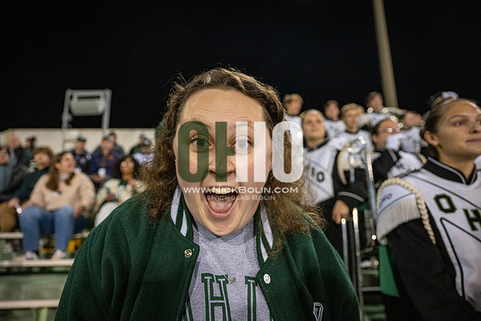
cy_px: 160
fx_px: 321
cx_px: 240
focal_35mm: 24
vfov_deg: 53.2
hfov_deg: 73.7
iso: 2000
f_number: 3.2
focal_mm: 24
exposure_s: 1/500
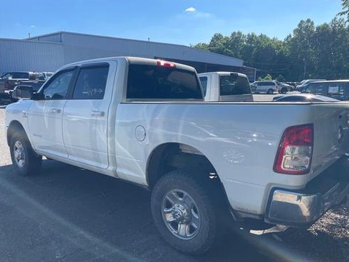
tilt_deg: -11.8
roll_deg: -0.8
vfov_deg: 51.4
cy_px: 134
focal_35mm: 27
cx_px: 178
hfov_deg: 65.3
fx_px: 272
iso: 32
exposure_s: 1/1383
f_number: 1.6
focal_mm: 4.2
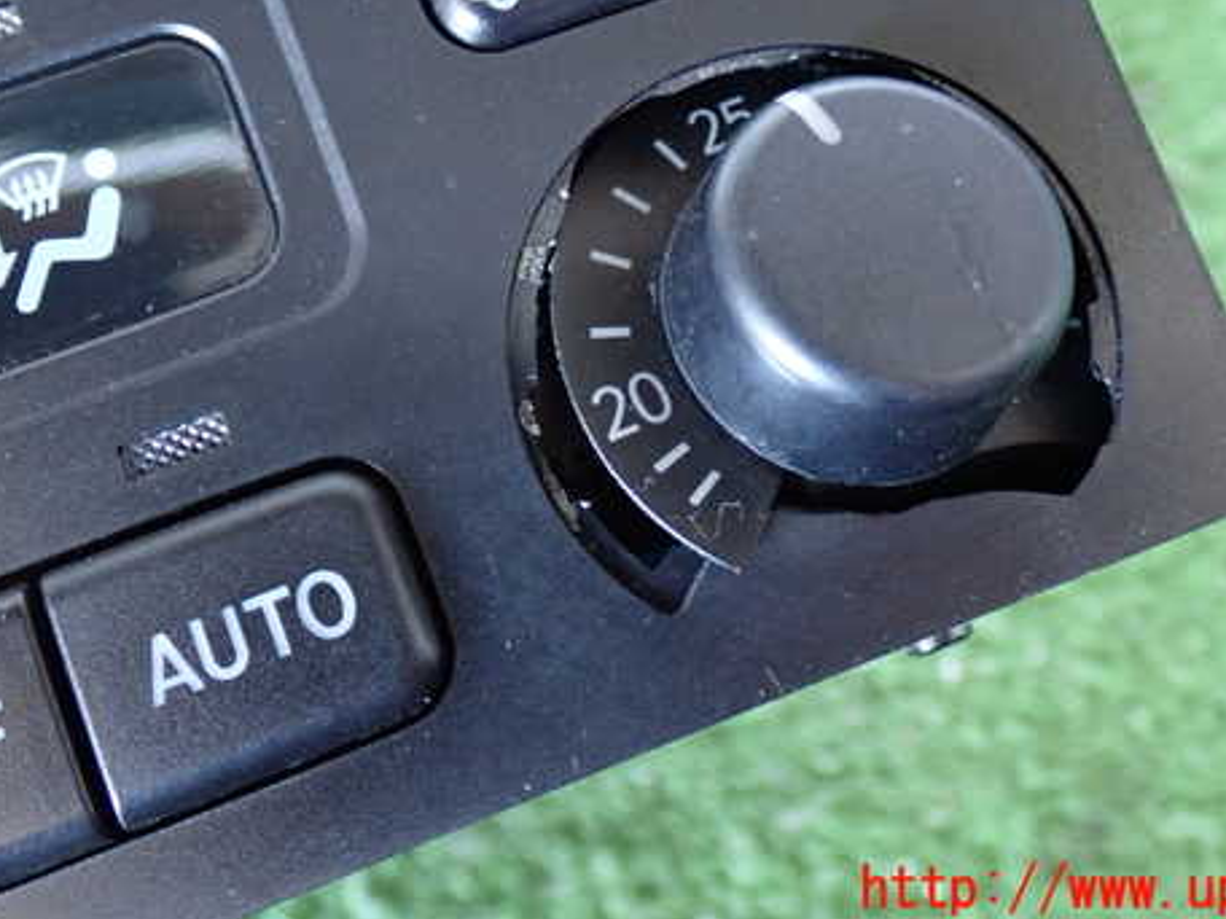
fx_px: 1913
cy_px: 320
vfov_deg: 26.9
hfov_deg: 35.5
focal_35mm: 54
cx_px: 661
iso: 800
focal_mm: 7.31
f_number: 2.8
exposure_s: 1/15
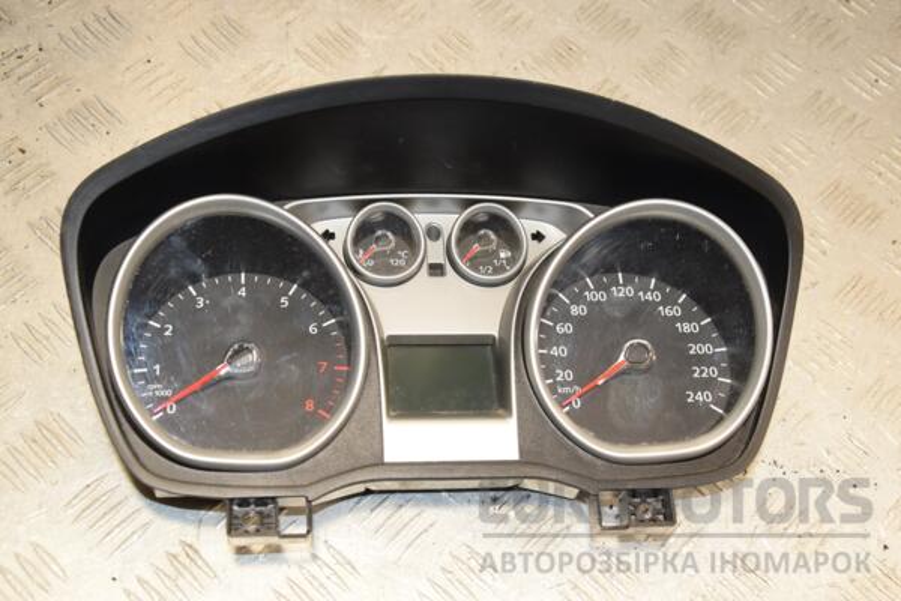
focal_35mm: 52
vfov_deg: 25.8
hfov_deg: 37.9
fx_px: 1314
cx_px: 450
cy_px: 300
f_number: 6.3
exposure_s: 1/200
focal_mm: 35
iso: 800
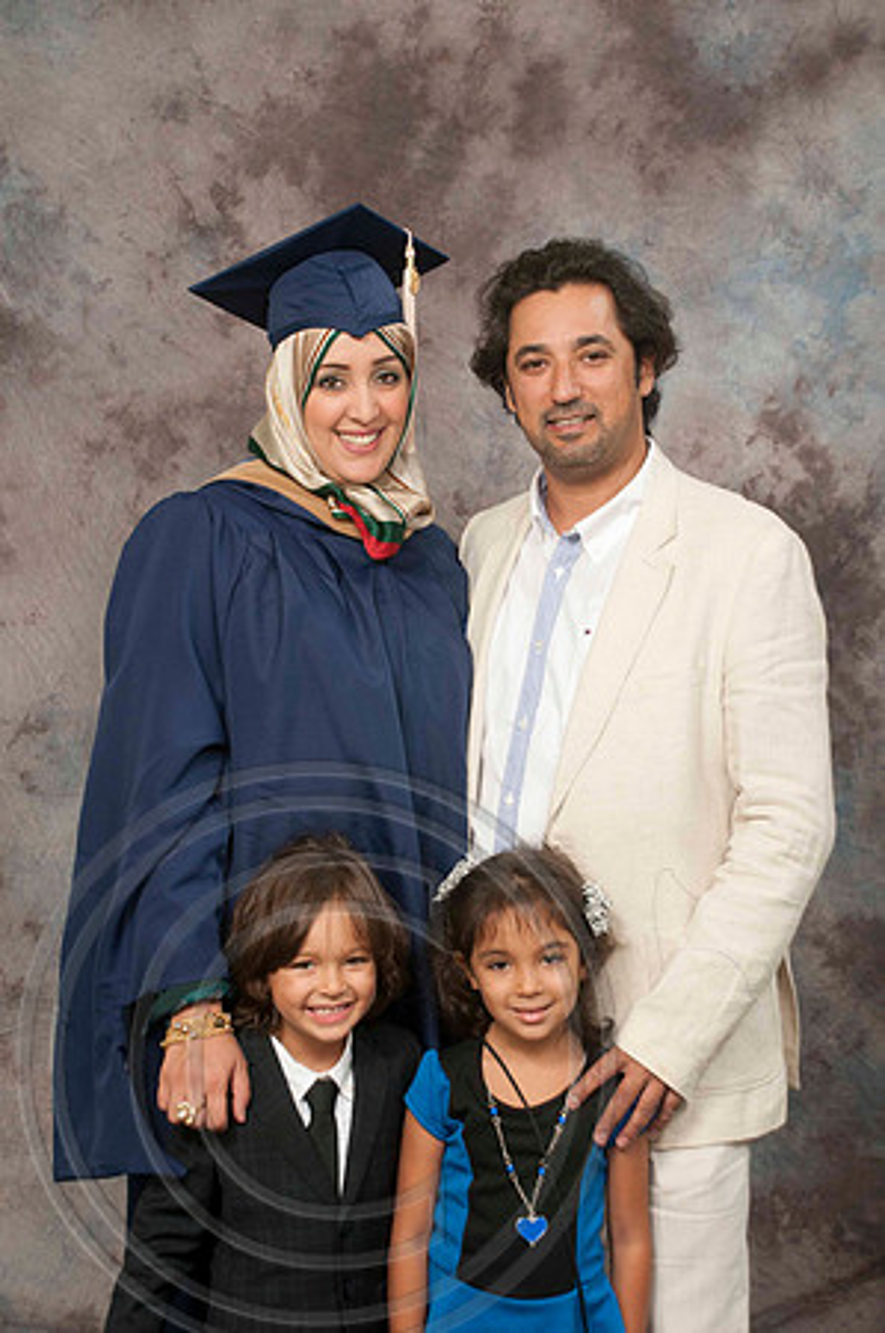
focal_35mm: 72
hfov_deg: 18.9
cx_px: 442
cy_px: 666
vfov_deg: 28.1
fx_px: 2661
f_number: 5.6
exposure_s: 1/100
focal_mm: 48
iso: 250
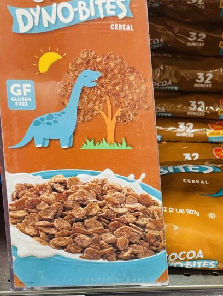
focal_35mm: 49
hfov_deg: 29.4
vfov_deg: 38.7
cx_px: 158
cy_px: 180
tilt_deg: -19.8
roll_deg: -1.9
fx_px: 420
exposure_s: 1/60
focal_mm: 4.2
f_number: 1.6
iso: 250
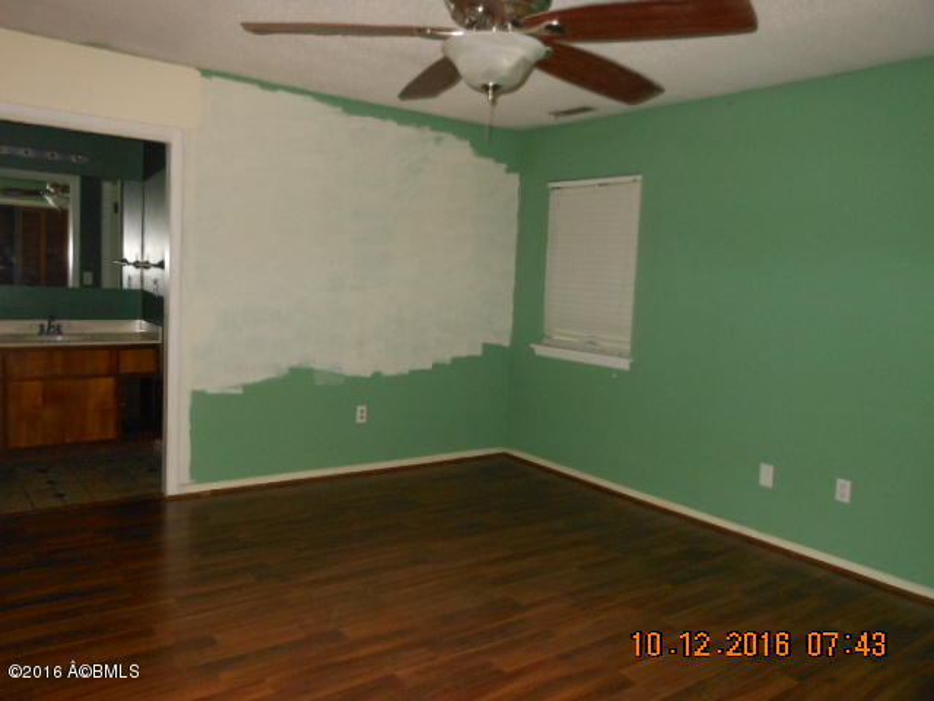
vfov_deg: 49.7
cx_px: 467
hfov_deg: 63.4
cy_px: 350
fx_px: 755
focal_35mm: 28
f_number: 3.7
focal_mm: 5
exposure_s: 1/25
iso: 400
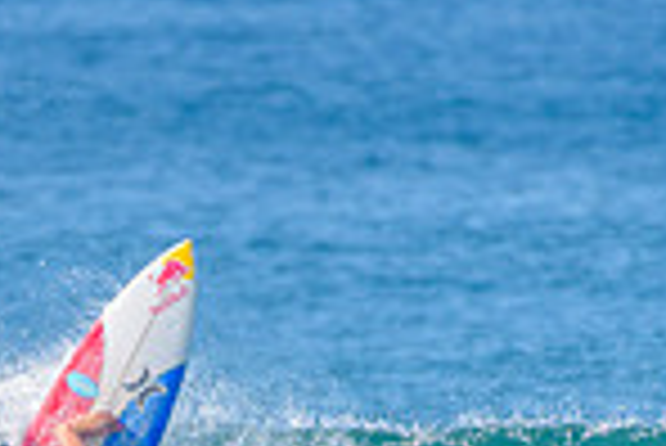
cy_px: 592
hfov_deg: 1.0
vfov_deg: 0.7
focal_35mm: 1974
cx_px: -94
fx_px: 36554
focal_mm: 500
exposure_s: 1/2000
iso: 200
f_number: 5.6
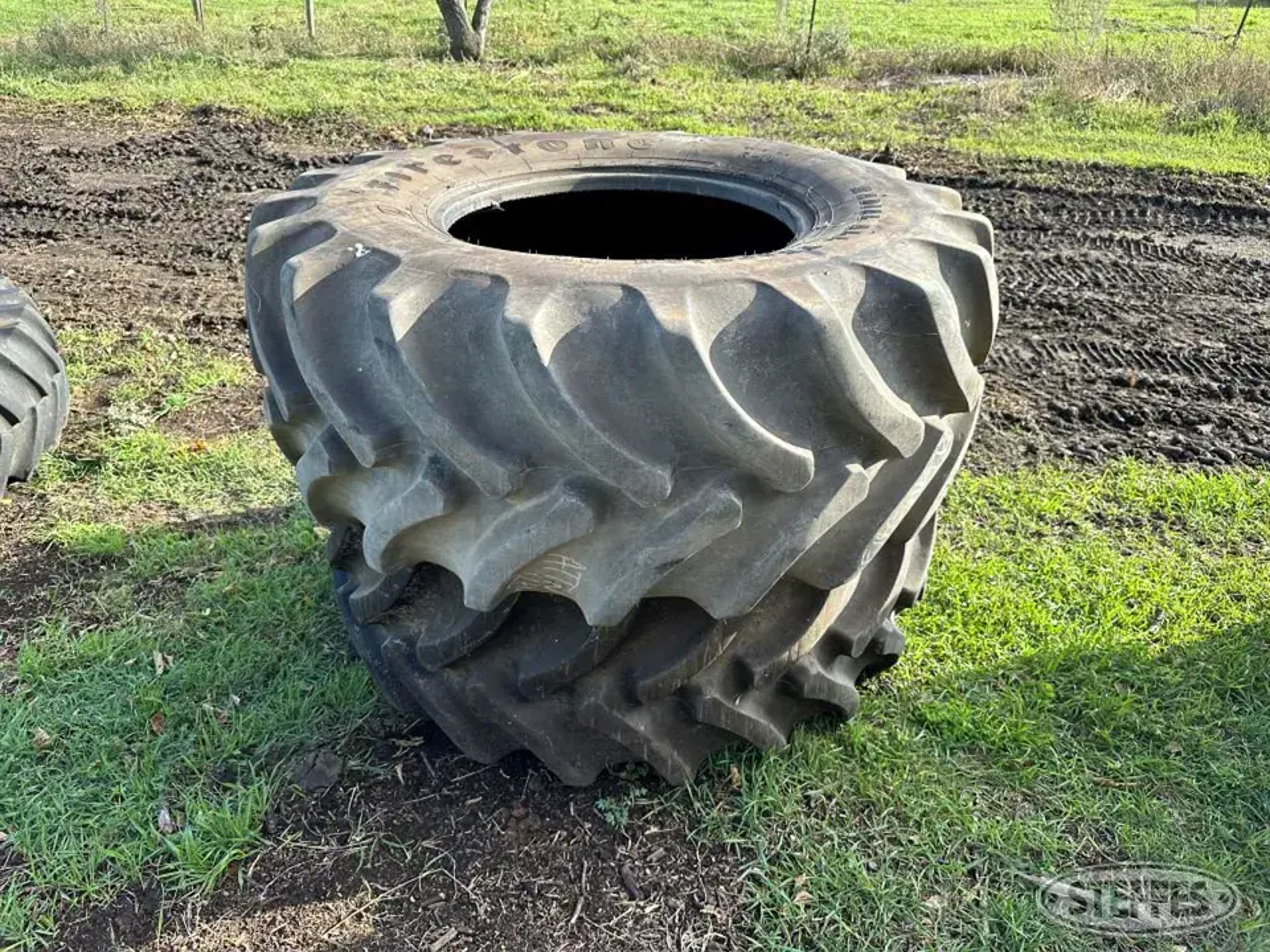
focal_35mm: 24
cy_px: 476
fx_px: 881
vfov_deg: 56.8
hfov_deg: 71.6
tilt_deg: -28.9
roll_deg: -1.3
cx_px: 635
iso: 80
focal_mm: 6.86
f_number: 1.78
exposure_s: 1/718
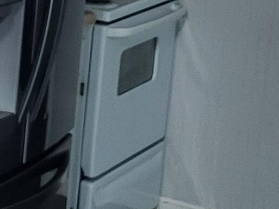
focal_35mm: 152
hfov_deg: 10.7
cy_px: -120
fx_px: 1225
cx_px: -433
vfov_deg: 9.5
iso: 400
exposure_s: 1/40
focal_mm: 5.4
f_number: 1.8
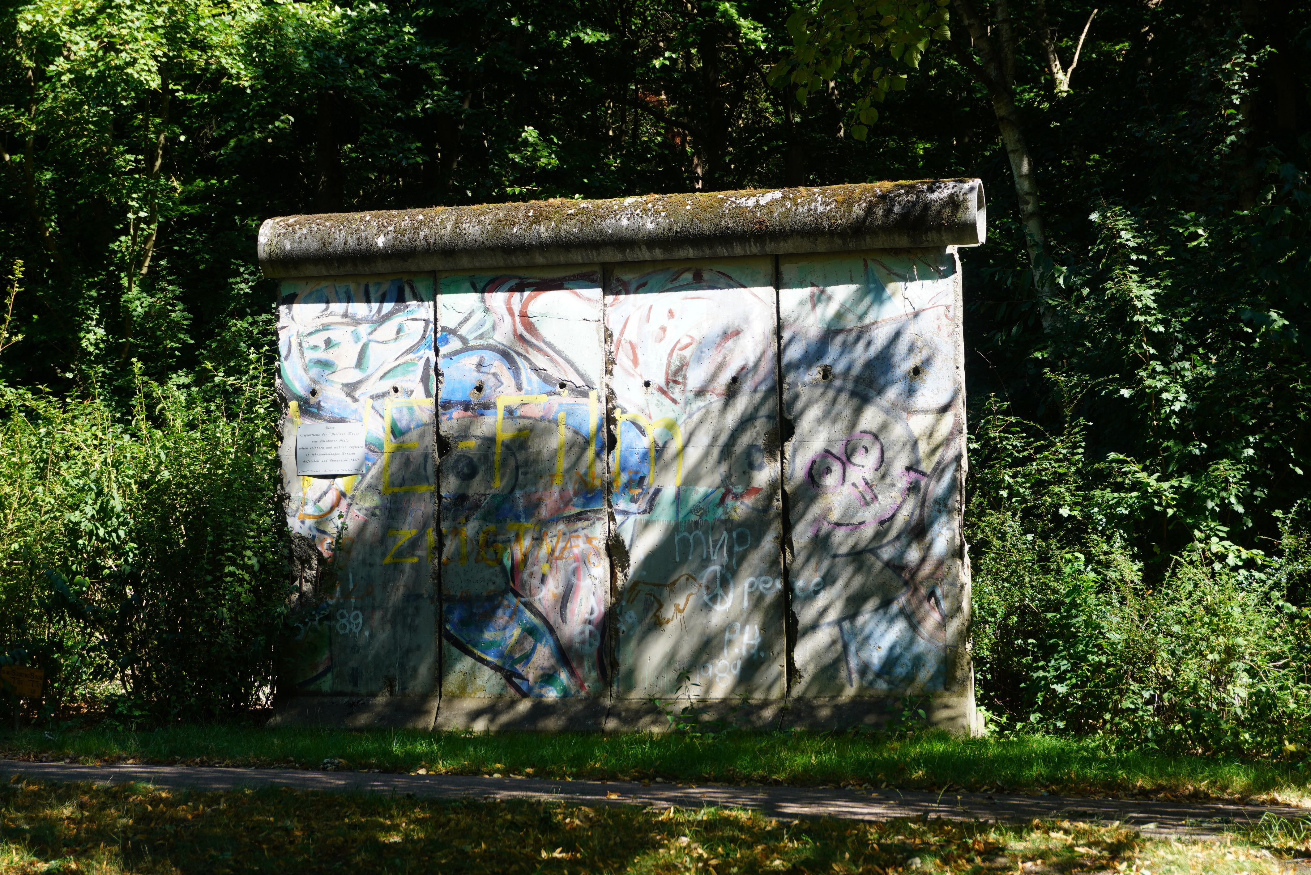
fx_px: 2350
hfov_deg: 31.2
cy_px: 438
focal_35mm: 64
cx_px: 656
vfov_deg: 21.1
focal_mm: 43
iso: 100
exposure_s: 1/100
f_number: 7.1
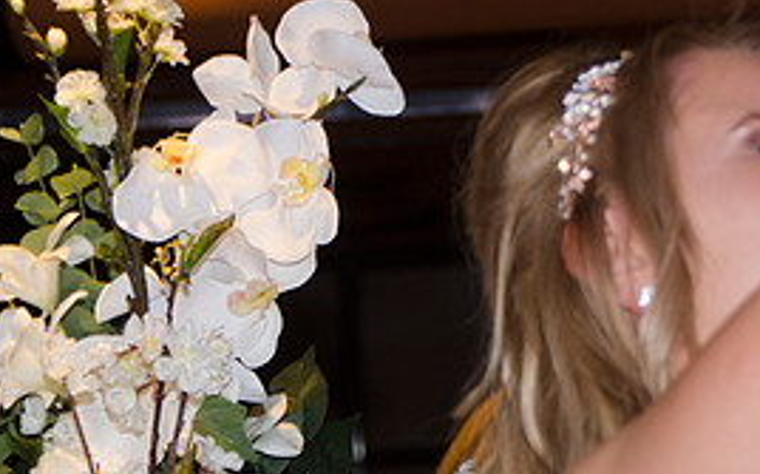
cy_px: 202
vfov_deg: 5.3
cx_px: 800
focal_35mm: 248
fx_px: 5132
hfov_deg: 8.4
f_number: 5.6
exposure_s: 1/60
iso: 400
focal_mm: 75
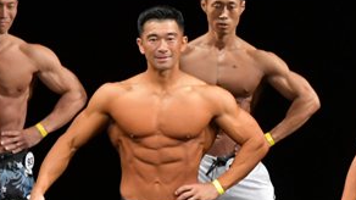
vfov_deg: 1.9
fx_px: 5907
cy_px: 257
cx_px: 435
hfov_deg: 3.4
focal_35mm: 626
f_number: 5.6
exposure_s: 1/400
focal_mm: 150
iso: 3200
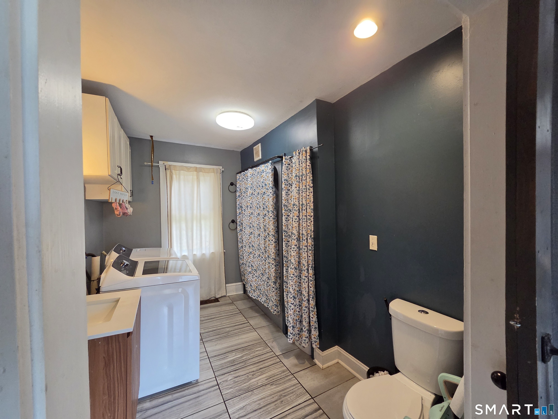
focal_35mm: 13
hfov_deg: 106.2
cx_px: 279
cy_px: 210
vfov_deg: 89.9
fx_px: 210
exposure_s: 1/120
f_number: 2.2
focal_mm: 2.2
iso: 320
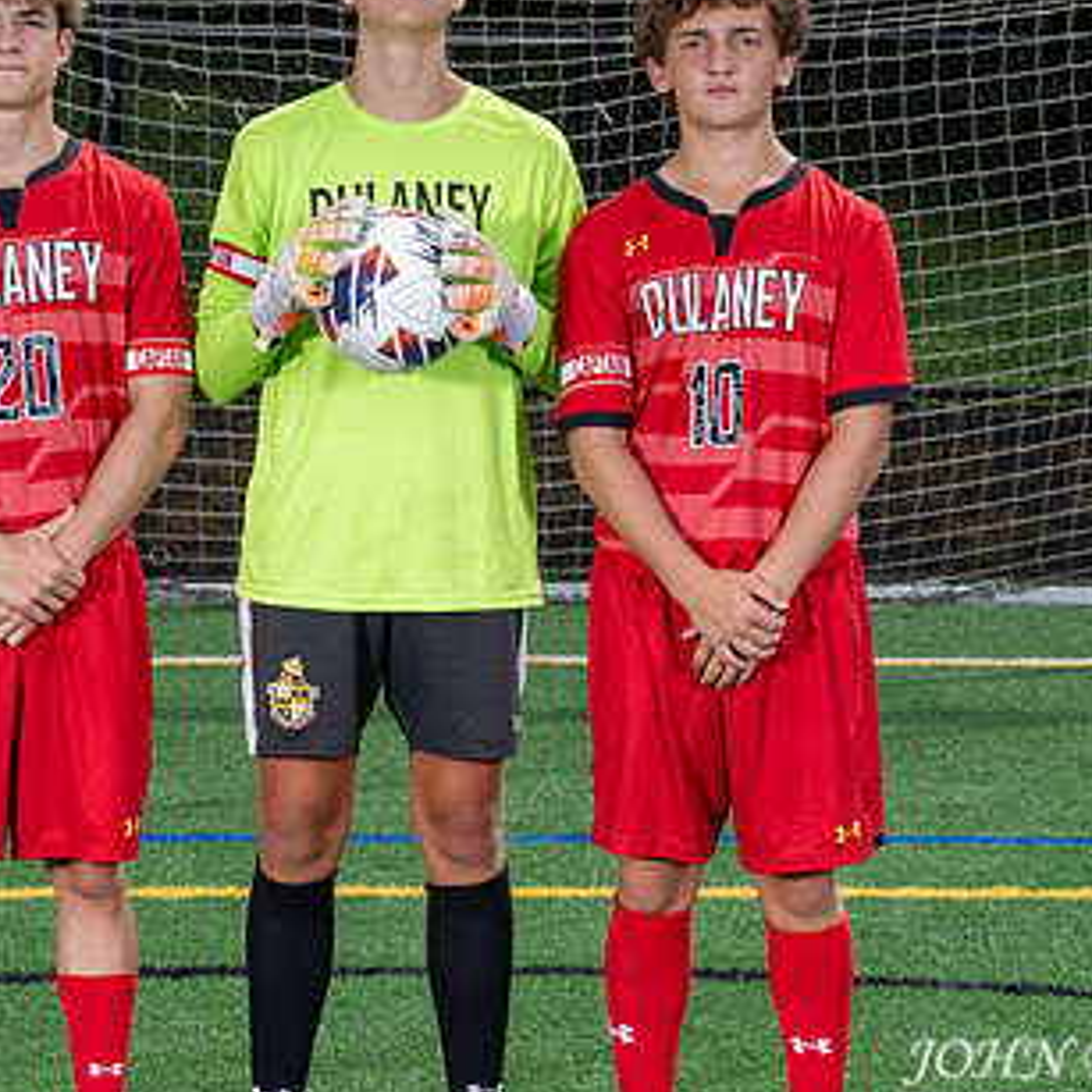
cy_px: 438
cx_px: 761
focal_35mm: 172
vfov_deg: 10.2
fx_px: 6139
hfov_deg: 10.2
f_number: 8
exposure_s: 1/160
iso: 64
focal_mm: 70
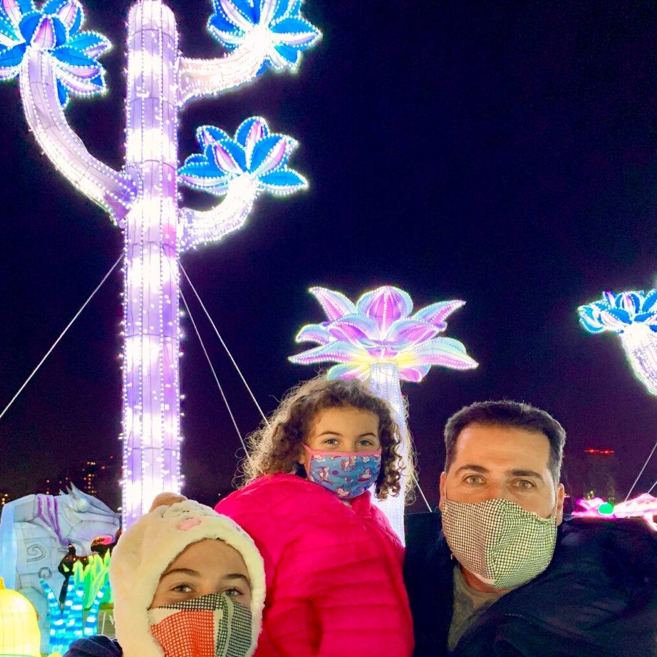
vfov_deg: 45.5
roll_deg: +0.5
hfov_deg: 46.0
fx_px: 773
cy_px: 427
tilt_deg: +9.5
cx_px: 357
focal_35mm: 36
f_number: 1.8
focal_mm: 4.25
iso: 400
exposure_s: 1/40
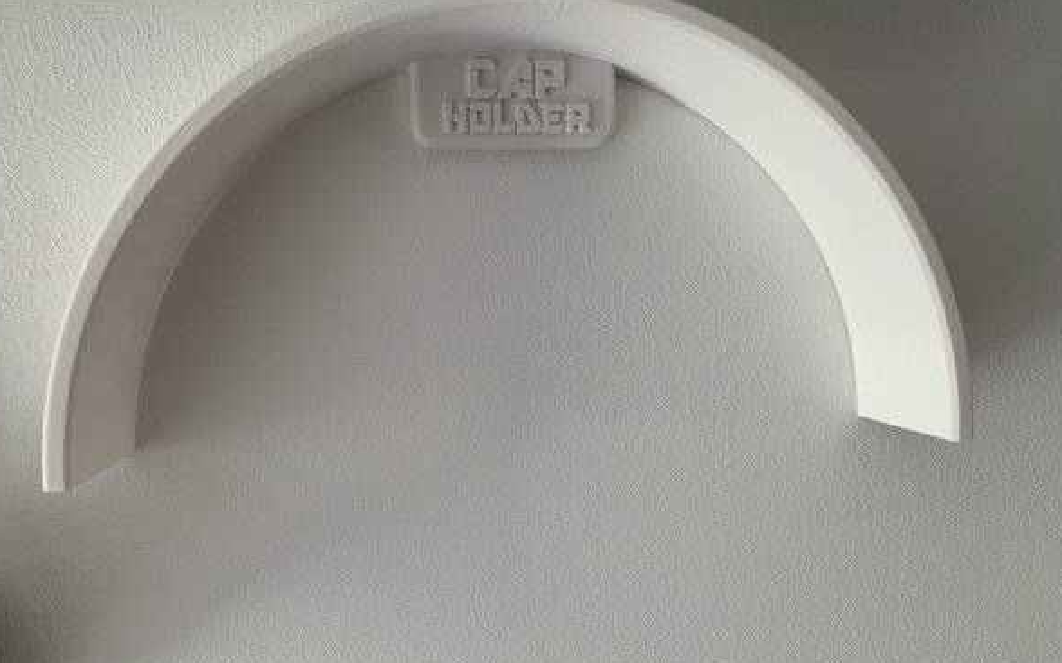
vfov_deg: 41.8
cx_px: 497
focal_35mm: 30
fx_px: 868
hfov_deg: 62.9
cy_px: 338
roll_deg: +0.7
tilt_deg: -7.7
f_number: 1.8
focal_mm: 4.25
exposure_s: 1/60
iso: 160
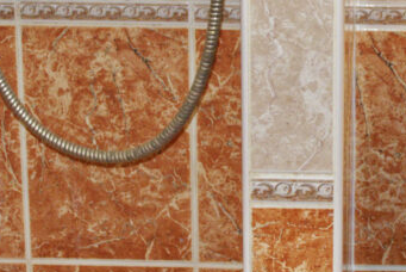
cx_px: 354
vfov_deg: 7.6
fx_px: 2032
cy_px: 27
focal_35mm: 180
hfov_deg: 11.4
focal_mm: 24
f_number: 4.5
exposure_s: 1/60
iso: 500
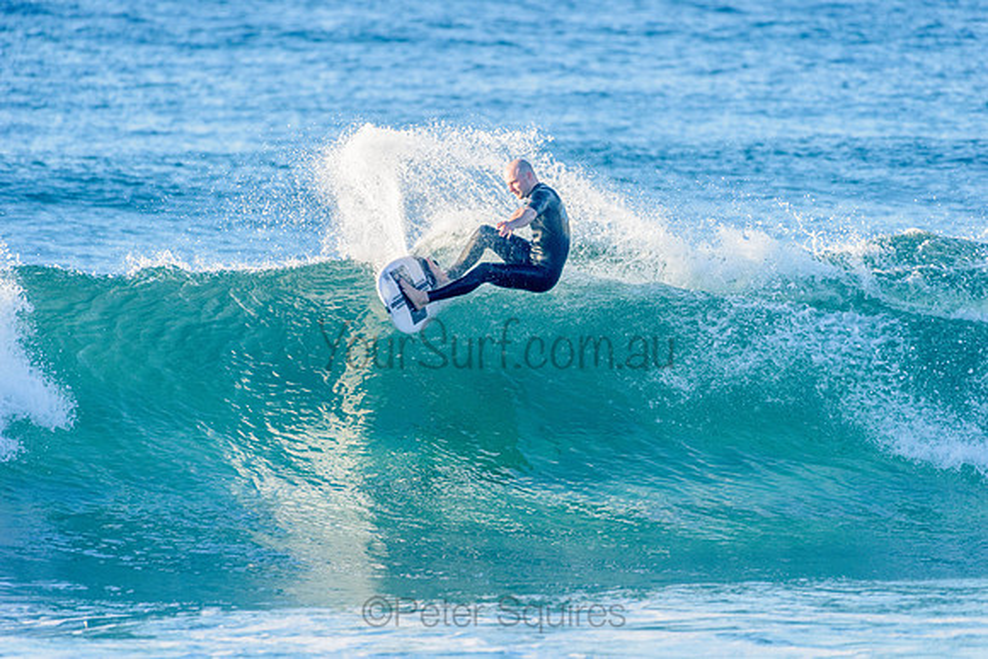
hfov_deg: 4.1
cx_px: 494
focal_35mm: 500
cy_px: 330
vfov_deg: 2.8
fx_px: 13725
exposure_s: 1/2000
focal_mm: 500
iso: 800
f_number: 5.6
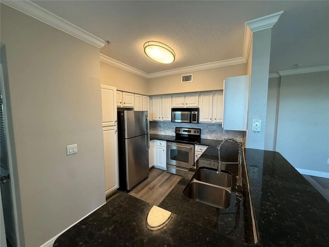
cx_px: 164
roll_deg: -0.3
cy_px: 124
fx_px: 133
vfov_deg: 85.7
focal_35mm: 14
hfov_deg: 102.1
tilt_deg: -4.4
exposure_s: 1/120
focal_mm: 2.22
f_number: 2.2
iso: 250
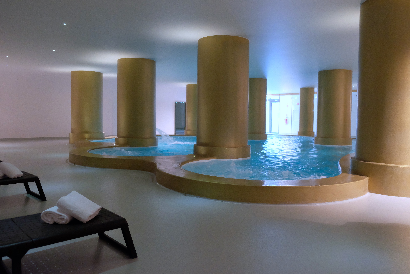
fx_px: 307
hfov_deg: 67.4
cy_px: 137
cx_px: 205
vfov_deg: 47.9
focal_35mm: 27
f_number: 2.8
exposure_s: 1/60
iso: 3200
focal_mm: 18
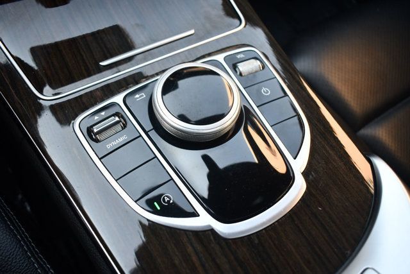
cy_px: 137
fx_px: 342
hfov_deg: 61.9
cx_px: 205
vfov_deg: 43.6
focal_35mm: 30
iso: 800
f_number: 3.8
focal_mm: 20
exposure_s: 1/250
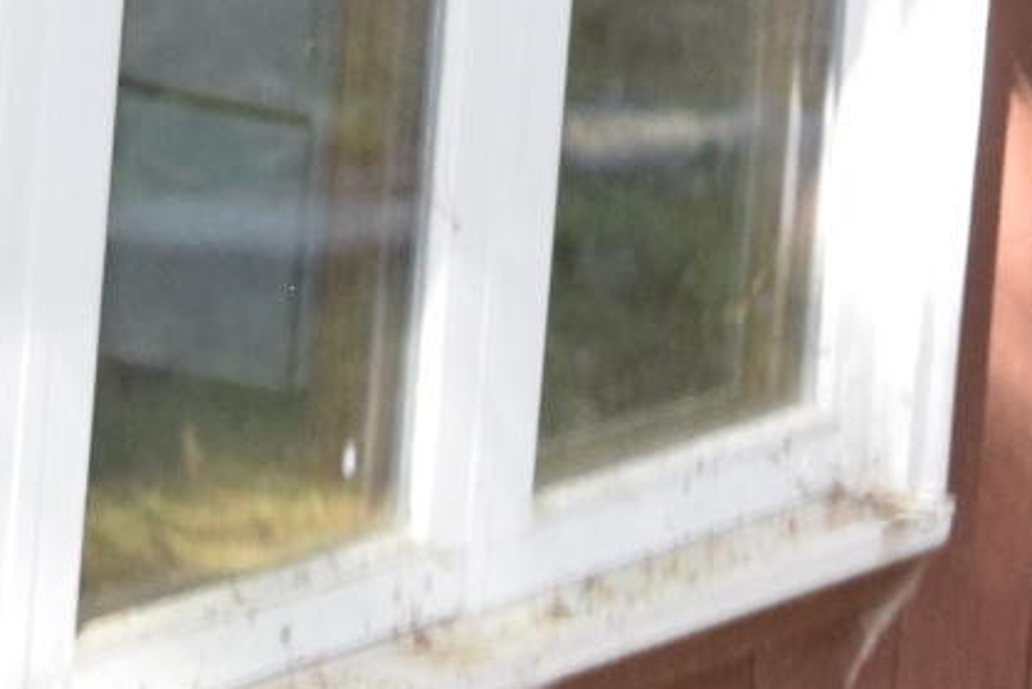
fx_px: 9566
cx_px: 723
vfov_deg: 4.1
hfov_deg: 6.2
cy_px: -941
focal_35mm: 334
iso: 800
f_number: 5
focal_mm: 31
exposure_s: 1/100
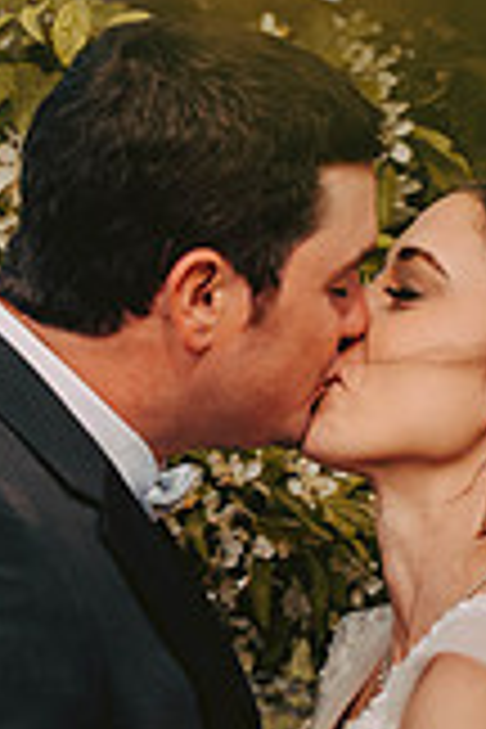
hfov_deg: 5.5
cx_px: 248
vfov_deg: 8.2
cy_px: 374
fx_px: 5062
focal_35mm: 250
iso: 500
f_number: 2.8
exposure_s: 1/2500
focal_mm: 90
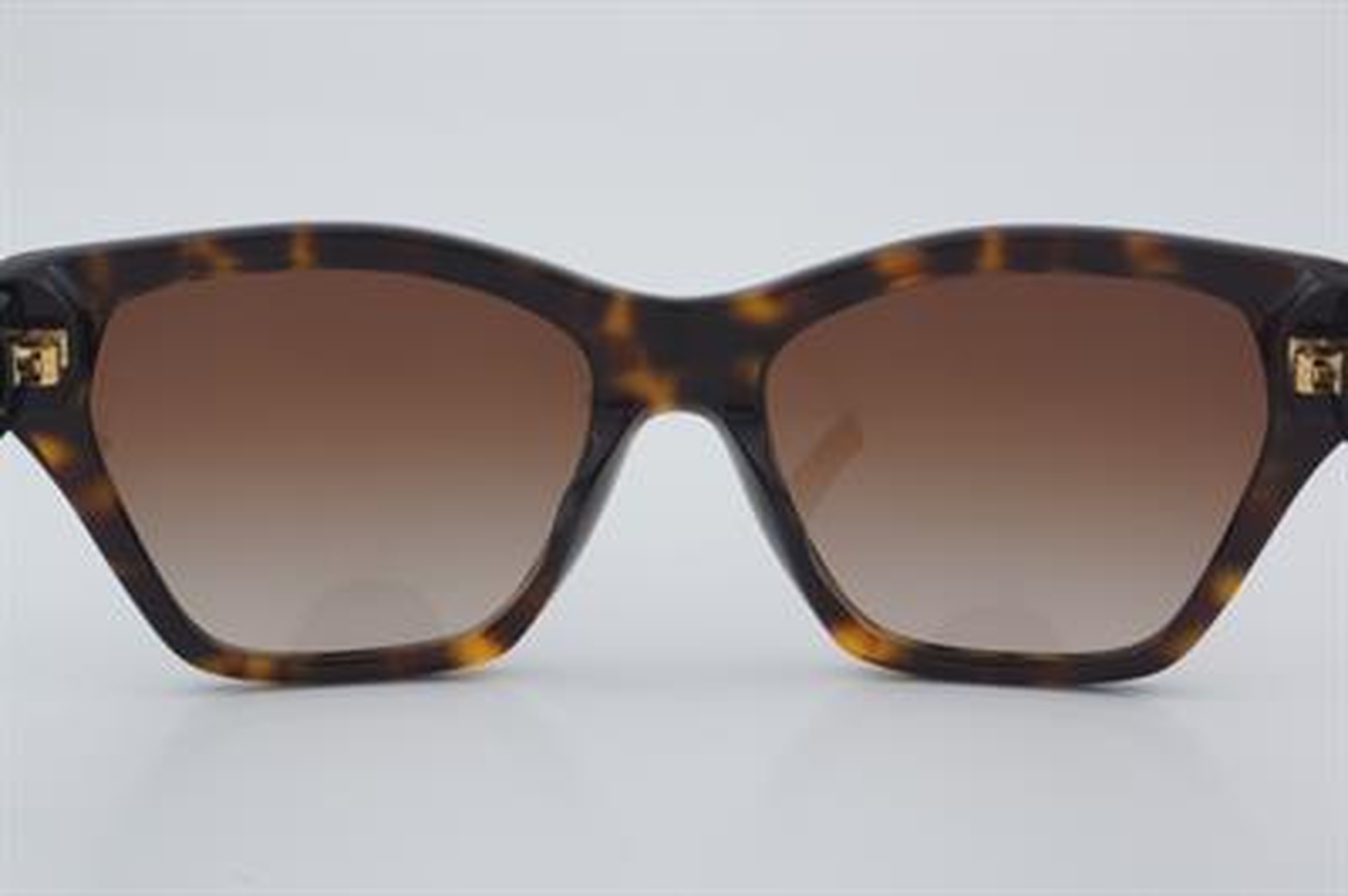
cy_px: 448
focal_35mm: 68
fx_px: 2525
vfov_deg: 20.1
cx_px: 674
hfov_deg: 29.9
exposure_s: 1/4
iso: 100
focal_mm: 45
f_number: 32
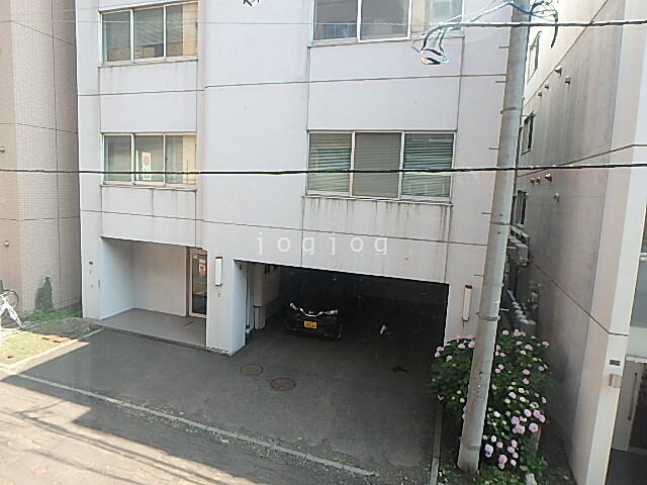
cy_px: 242
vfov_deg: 63.4
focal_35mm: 21
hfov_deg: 79.0
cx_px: 324
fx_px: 393
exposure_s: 1/200
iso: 125
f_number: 3.5
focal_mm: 3.7
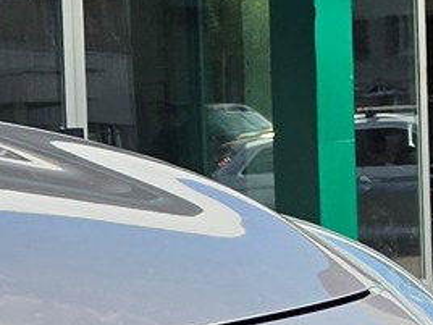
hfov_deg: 10.4
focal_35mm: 173
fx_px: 2164
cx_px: -452
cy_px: 490
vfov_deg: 8.4
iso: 64
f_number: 1.4
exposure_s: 1/7939
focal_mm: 6.5
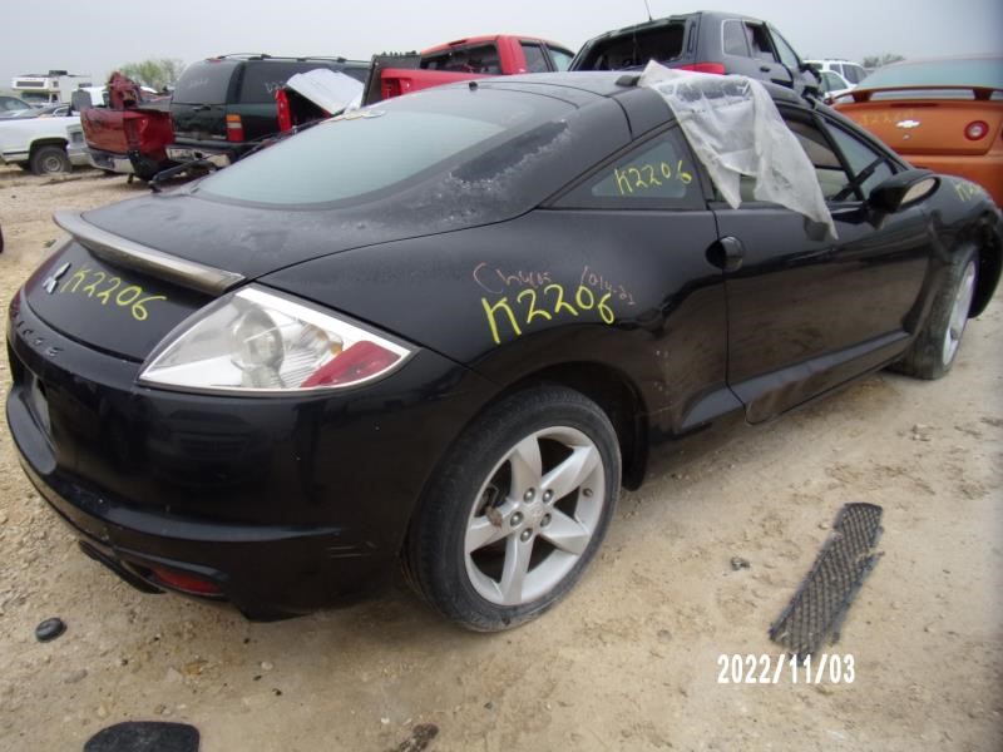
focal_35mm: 24
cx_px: 502
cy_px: 376
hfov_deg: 71.6
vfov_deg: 56.8
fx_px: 695
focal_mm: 4.3
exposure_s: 1/150
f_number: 3.3
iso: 80
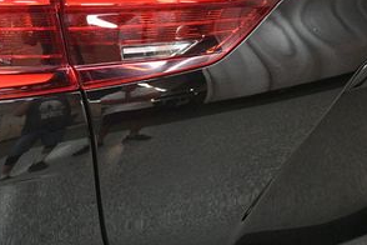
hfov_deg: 23.0
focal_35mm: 87
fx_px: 887
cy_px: 91
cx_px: 61
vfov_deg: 15.7
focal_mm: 27
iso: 3200
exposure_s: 1/80
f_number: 4
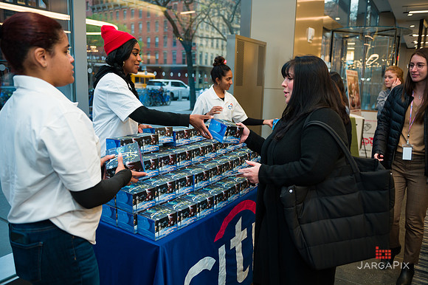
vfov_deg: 46.4
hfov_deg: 65.5
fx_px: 333
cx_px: 214
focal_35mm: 28
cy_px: 142
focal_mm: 28
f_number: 3.2
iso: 400
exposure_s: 1/200
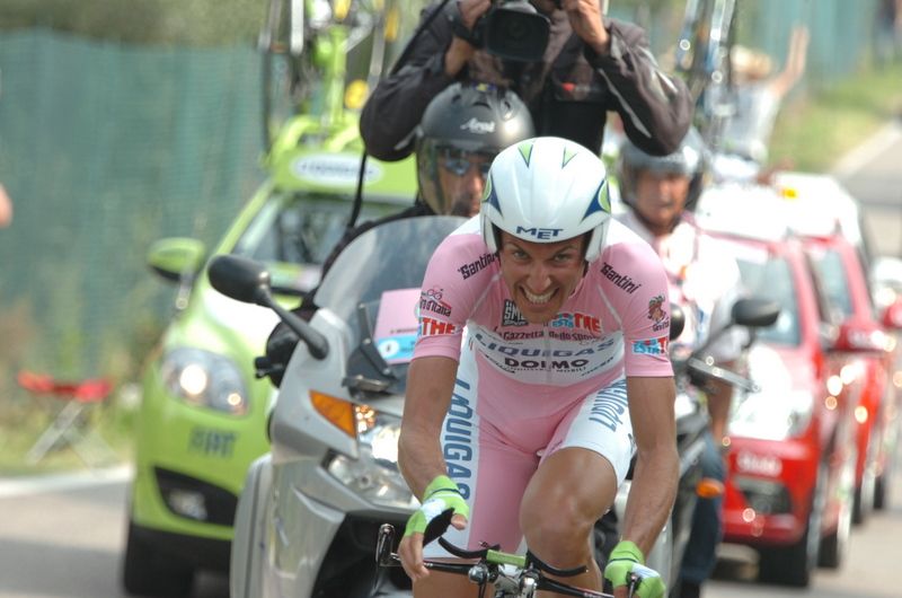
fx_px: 10502
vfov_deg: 3.3
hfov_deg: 4.9
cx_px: 451
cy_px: 299
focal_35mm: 420
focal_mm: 280
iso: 500
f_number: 7.6
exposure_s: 1/500
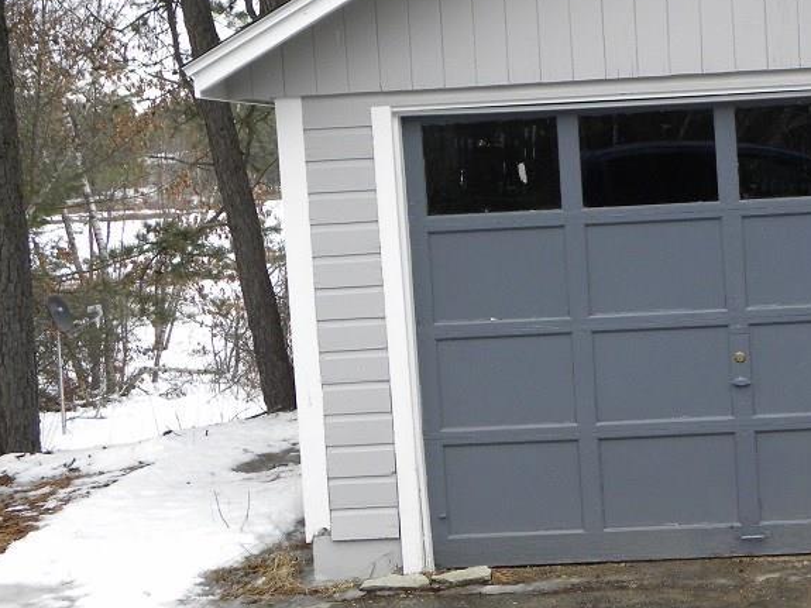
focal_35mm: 73
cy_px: 227
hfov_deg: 26.1
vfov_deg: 20.1
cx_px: 671
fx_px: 1710
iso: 173
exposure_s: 1/72.1
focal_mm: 7.3
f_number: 3.2
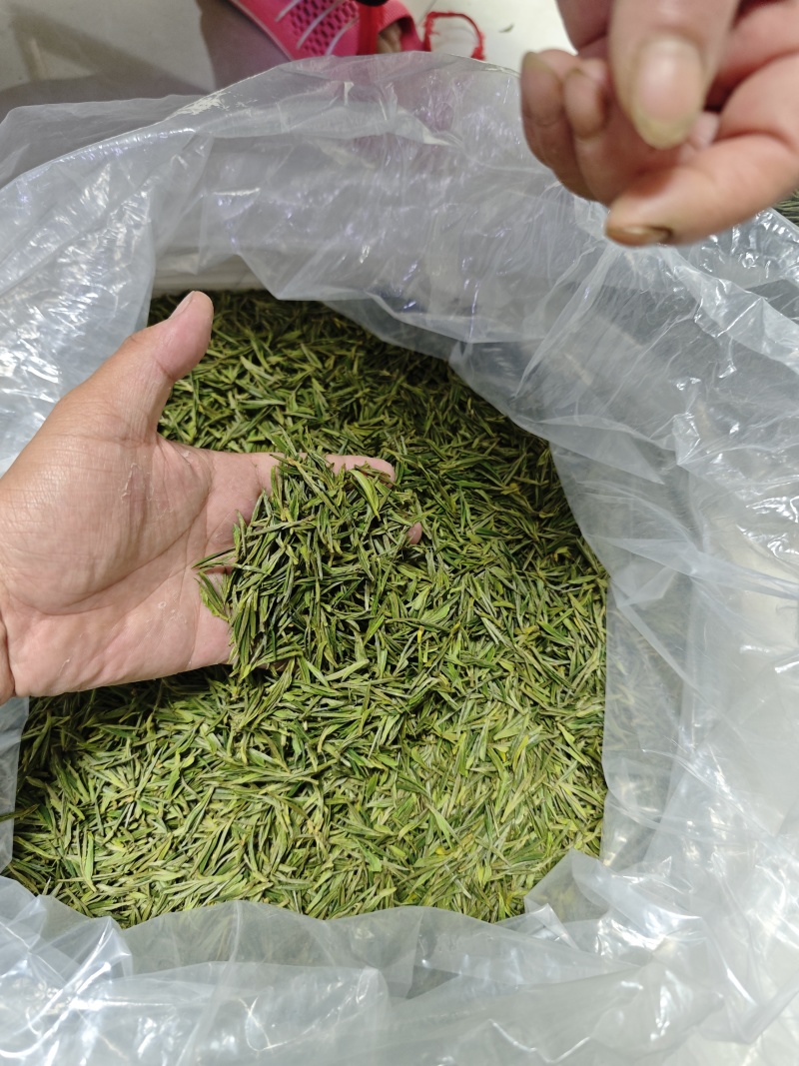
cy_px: 533
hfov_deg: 58.9
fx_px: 708
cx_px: 400
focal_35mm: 23
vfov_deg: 73.9
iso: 400
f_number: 1.62
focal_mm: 6.55
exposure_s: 1/50.3
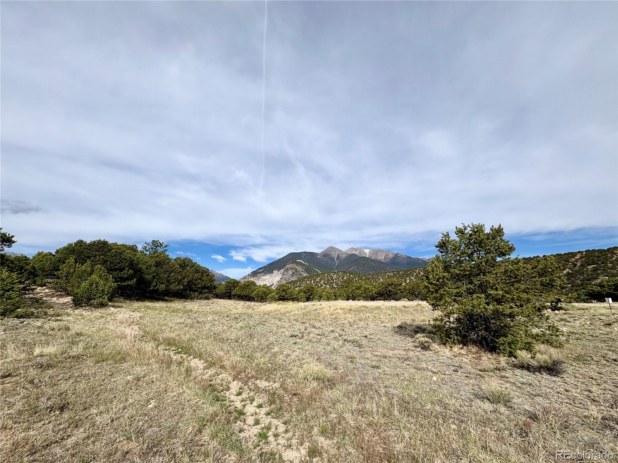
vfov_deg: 85.7
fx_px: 250
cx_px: 309
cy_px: 232
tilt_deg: +16.4
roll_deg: +1.7
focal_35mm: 14
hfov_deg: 102.1
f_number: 2.2
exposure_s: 1/3106
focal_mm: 2.22
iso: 50
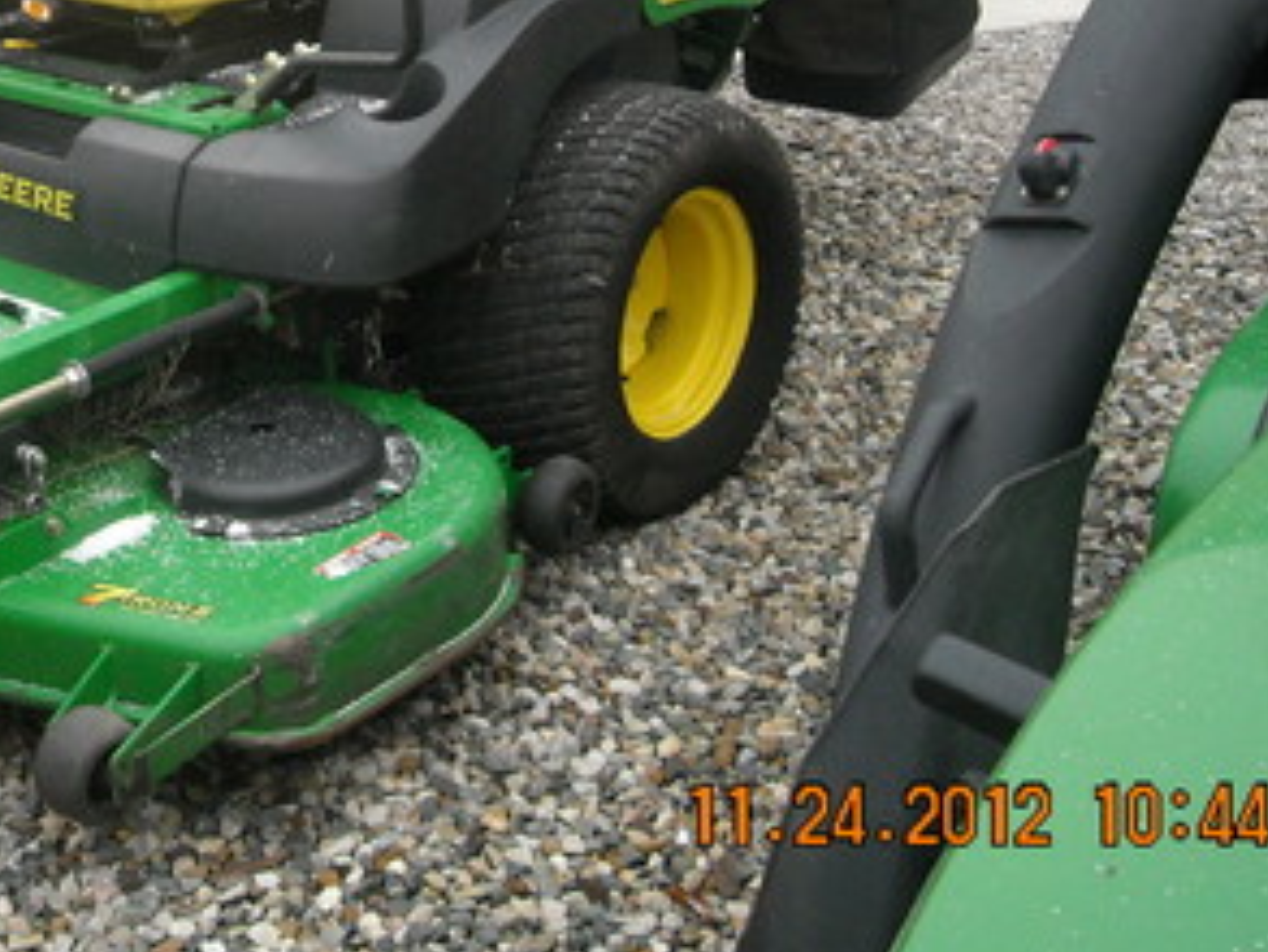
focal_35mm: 65
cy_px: 117
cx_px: 195
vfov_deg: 22.1
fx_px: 2382
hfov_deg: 28.9
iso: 295
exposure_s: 1/109
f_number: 2.8
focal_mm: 5.7
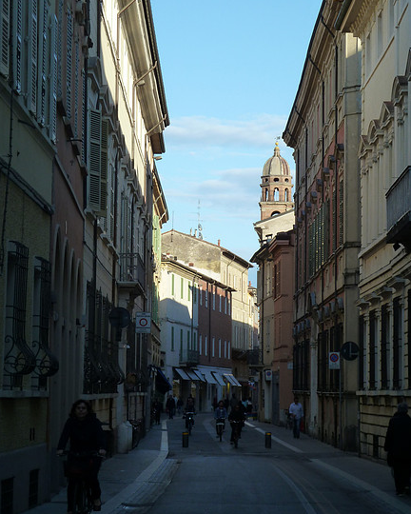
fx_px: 1657
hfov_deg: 14.1
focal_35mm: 109
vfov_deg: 17.6
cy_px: 244
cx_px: 205
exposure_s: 1/250
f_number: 4.3
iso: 125
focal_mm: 17
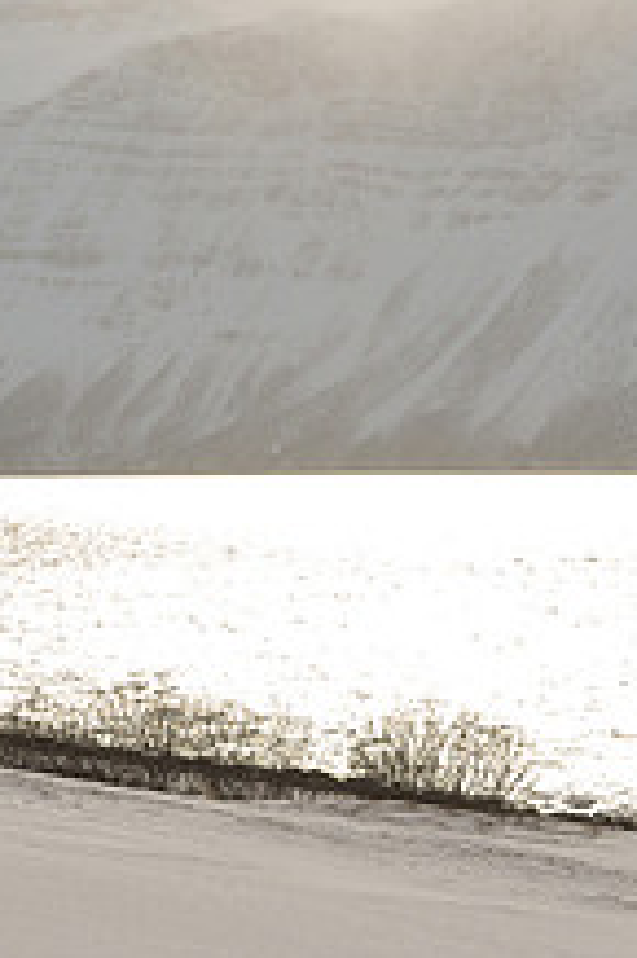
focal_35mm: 217
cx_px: 7
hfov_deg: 6.3
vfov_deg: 9.5
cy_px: 176
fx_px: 5768
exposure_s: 1/1000
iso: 320
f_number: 11
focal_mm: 70
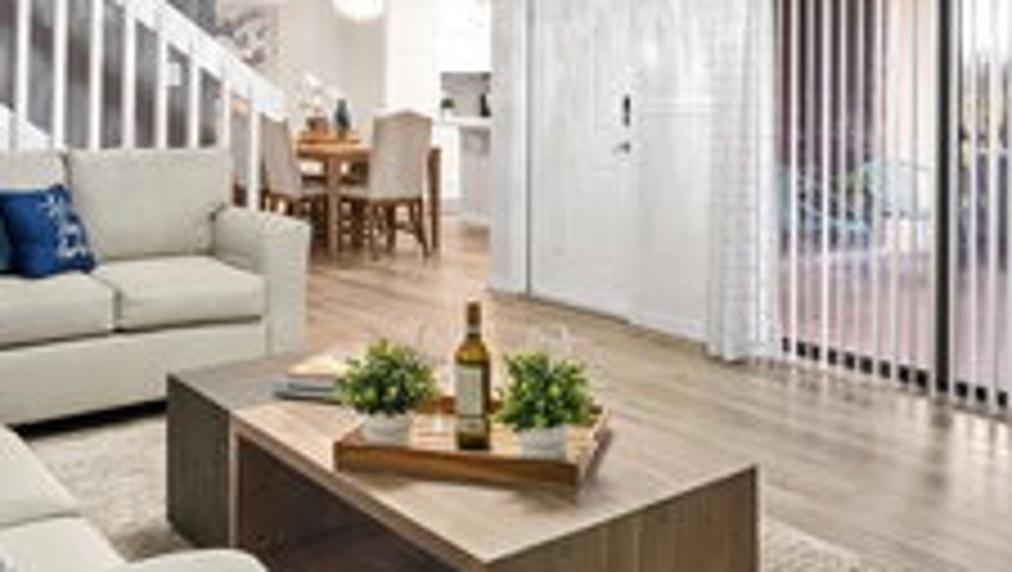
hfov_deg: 52.7
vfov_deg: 30.4
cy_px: 99
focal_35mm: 38
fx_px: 1021
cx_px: 504
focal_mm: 17
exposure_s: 1/1.25
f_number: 9
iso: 400
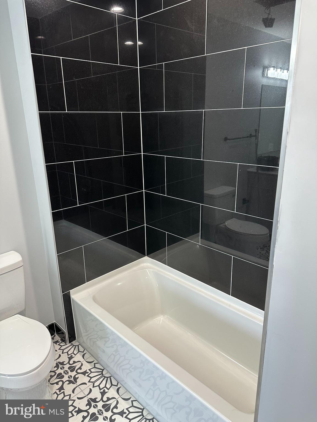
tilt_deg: -18.2
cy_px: 211
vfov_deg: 71.6
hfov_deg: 56.8
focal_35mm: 24
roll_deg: +1.3
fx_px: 293
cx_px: 158
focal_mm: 6.86
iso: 200
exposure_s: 1/60
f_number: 1.78
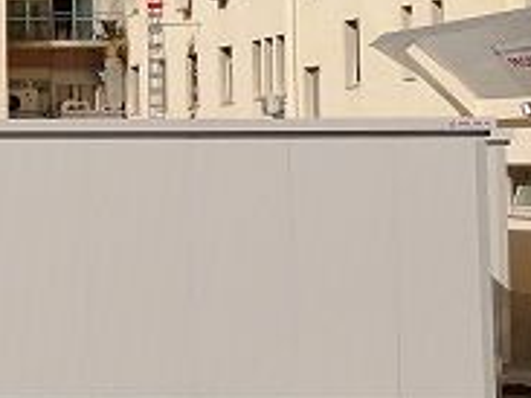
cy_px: 20
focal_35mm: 118
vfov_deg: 12.4
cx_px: -398
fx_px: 1809
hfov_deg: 14.8
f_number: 1.8
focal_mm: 3.95
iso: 50
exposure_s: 1/3663
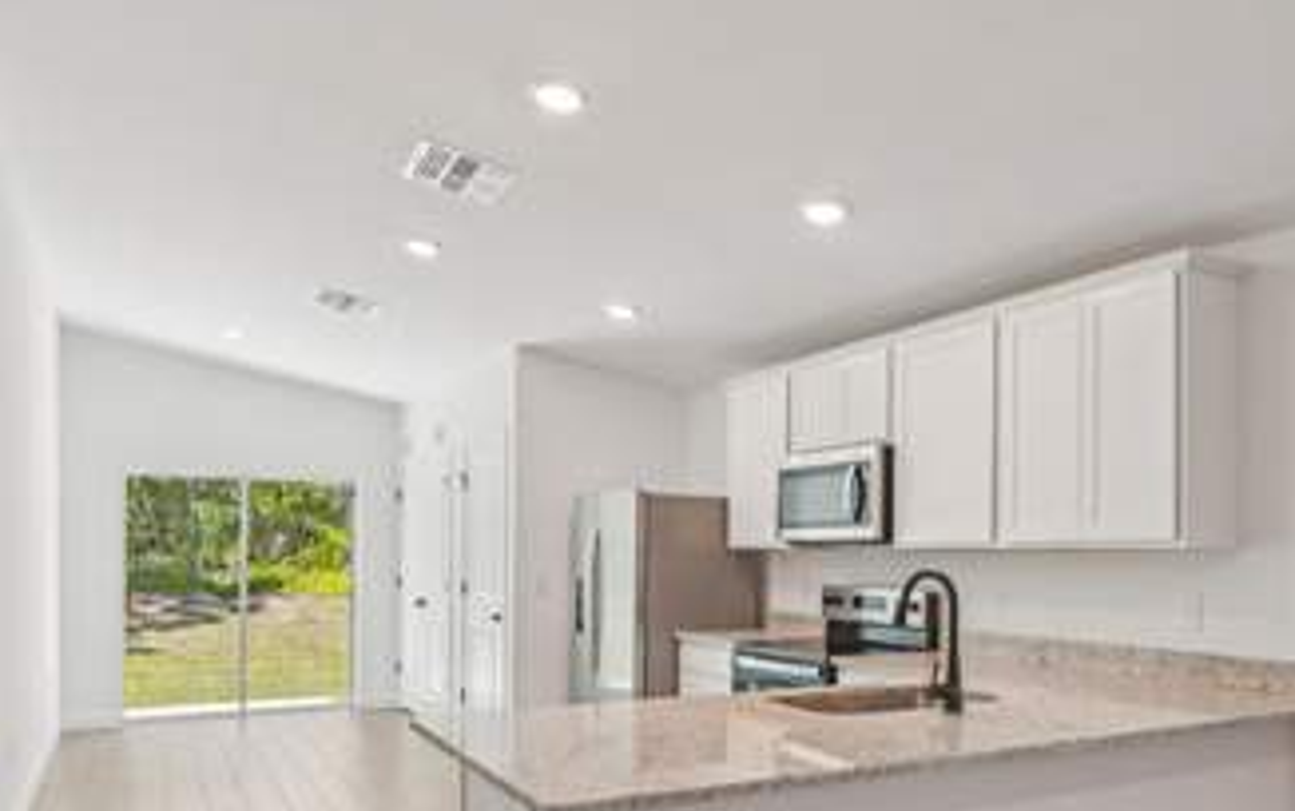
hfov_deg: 68.3
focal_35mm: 27
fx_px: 953
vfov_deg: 44.8
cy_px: 590
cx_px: 695
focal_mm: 18
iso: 400
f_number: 8
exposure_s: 1/40
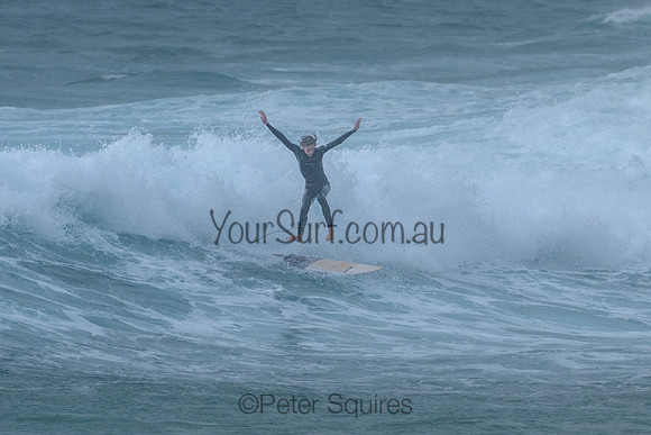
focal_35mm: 550
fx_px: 9953
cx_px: 330
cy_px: 215
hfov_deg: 3.7
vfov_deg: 2.5
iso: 500
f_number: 9
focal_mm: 400
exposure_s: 1/2000
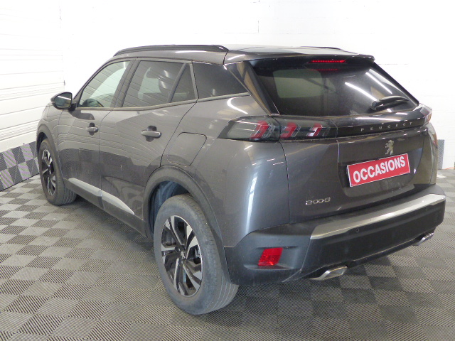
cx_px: 228
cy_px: 170
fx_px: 473
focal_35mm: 36
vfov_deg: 39.7
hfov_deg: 51.4
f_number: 2.8
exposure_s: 1/25
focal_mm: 6.3
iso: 400
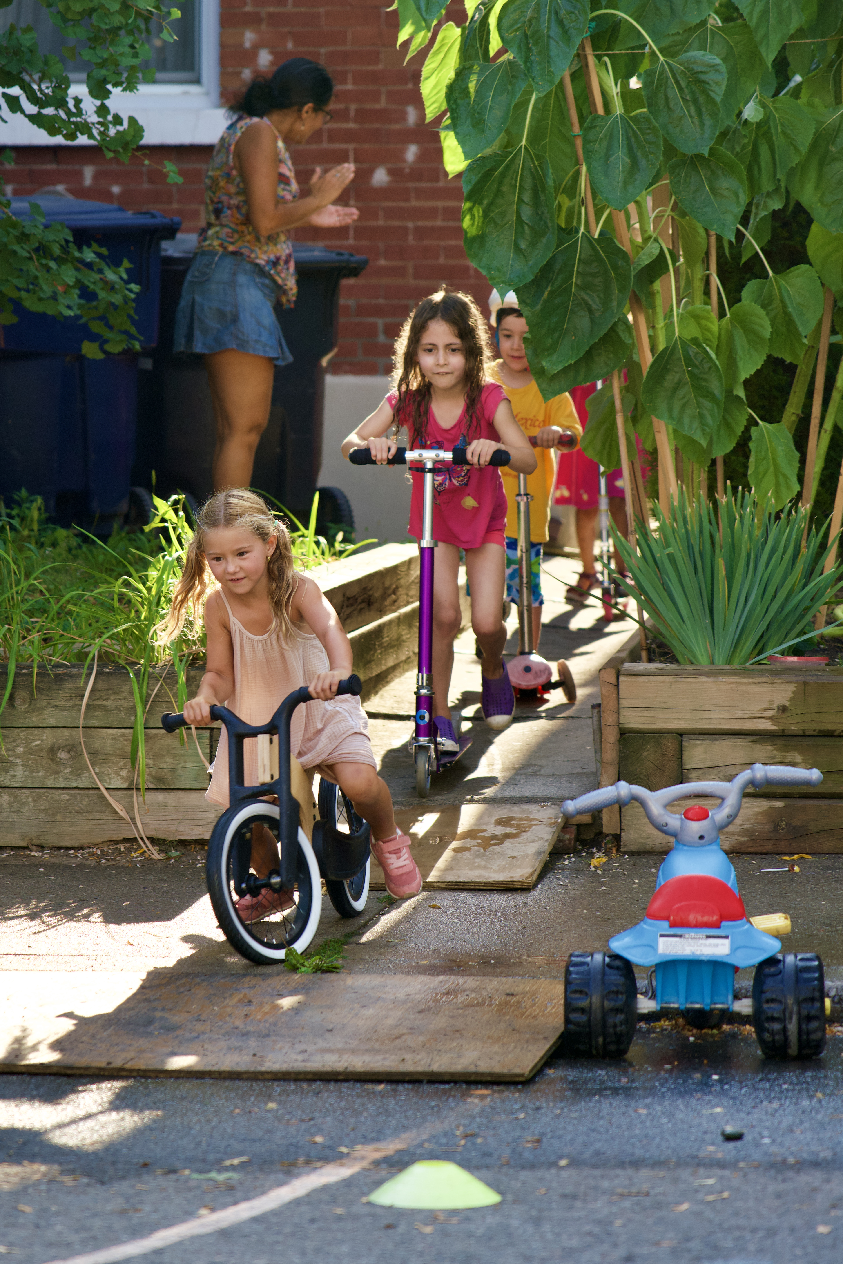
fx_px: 3686
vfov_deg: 19.5
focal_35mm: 105
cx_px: 422
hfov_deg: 13.0
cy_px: 632
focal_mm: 105
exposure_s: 1/250
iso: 400
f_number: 4
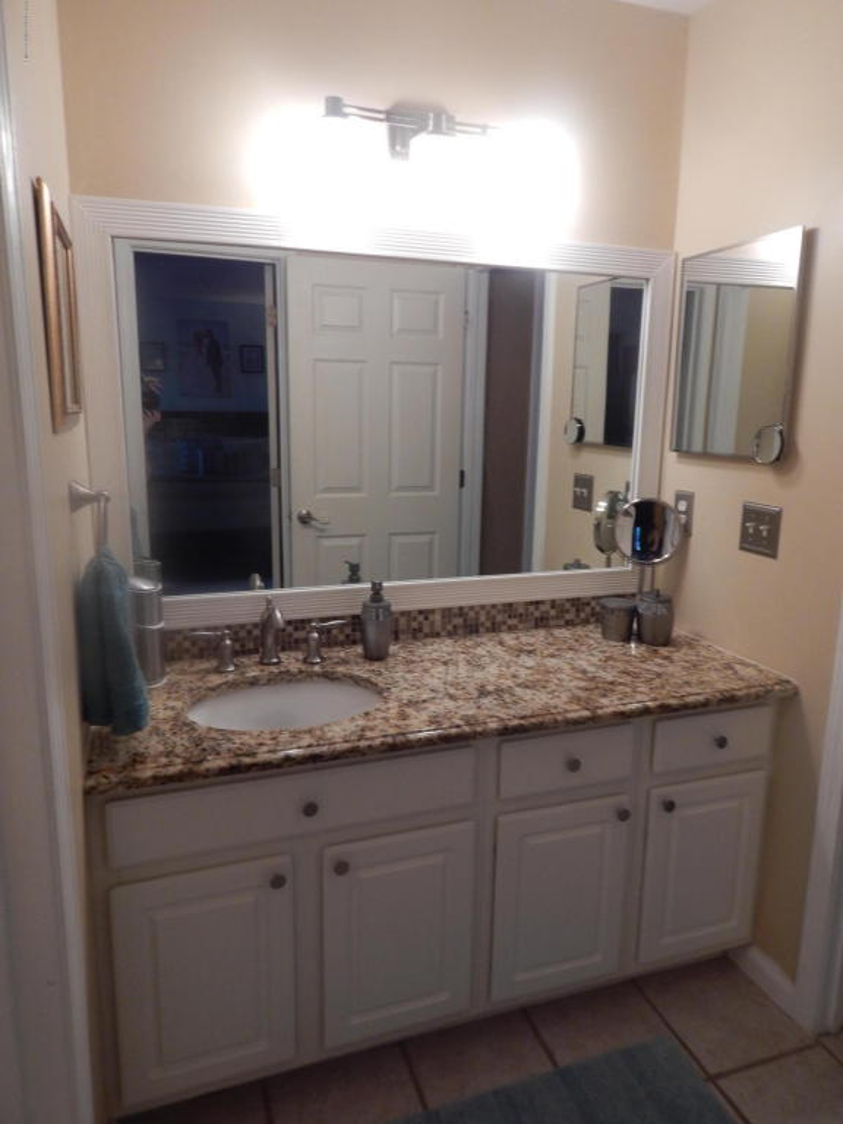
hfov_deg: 58.9
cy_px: 562
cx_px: 422
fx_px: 747
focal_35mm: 23
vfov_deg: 73.9
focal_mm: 4
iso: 200
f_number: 3
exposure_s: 1/30
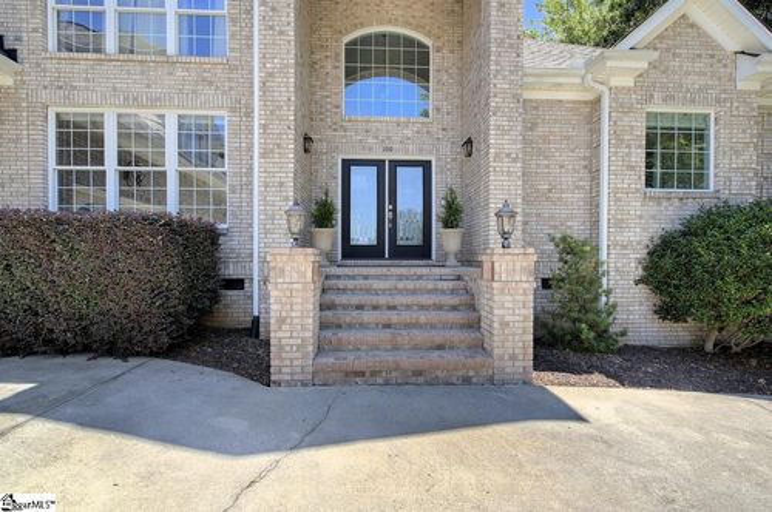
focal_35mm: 15
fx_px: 321
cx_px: 386
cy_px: 256
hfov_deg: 100.5
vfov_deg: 77.2
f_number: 11
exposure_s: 1/80
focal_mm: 15
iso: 400
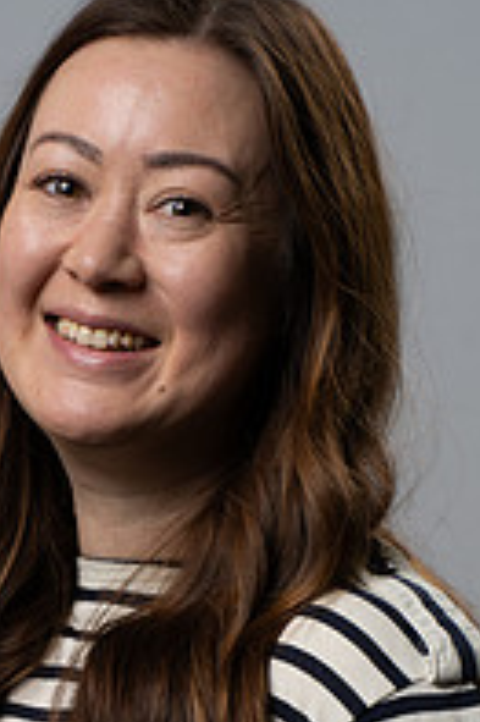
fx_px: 8254
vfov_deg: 5.0
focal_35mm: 412
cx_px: 95
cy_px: 696
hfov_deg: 3.3
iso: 160
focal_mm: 180
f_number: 7.1
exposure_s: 1/160
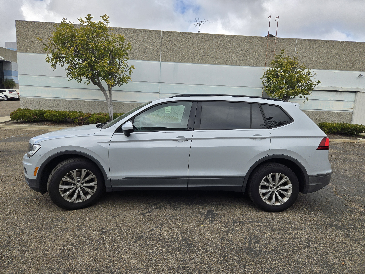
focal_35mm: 23
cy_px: 137
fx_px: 243
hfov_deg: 73.9
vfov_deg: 58.9
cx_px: 182
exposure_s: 1/1036
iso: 25
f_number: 1.8
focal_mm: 5.4
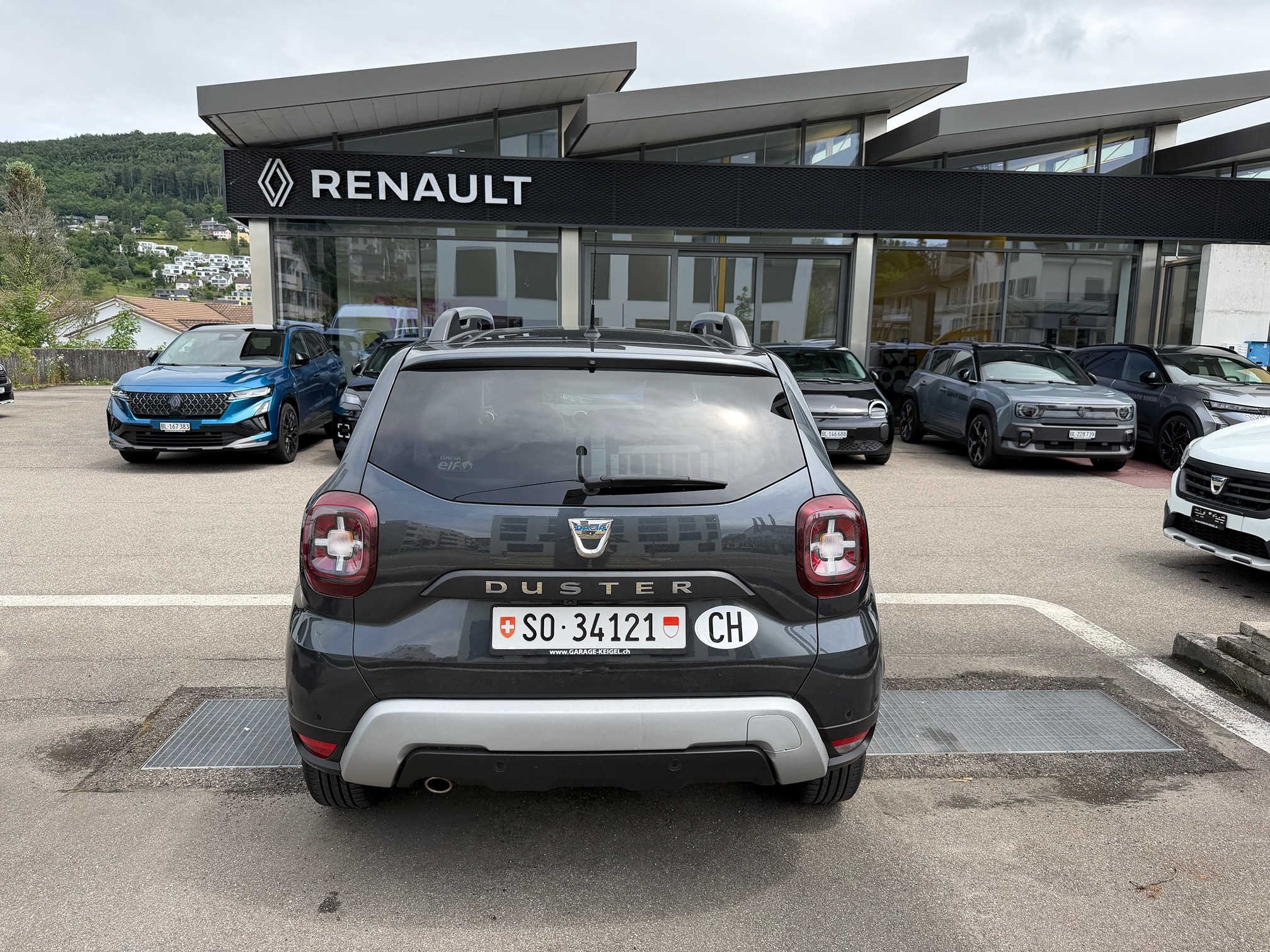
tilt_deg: -8.7
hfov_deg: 71.6
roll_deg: -1.0
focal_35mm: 24
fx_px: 881
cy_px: 476
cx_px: 635
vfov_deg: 56.8
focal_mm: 6.76
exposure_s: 1/2169
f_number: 1.78
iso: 80
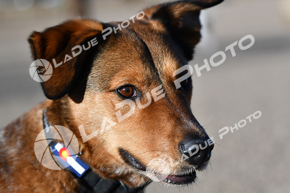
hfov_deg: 19.5
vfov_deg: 13.0
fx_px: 846
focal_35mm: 105
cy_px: 96
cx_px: 145
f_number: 2.8
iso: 160
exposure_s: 1/4000
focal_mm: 70
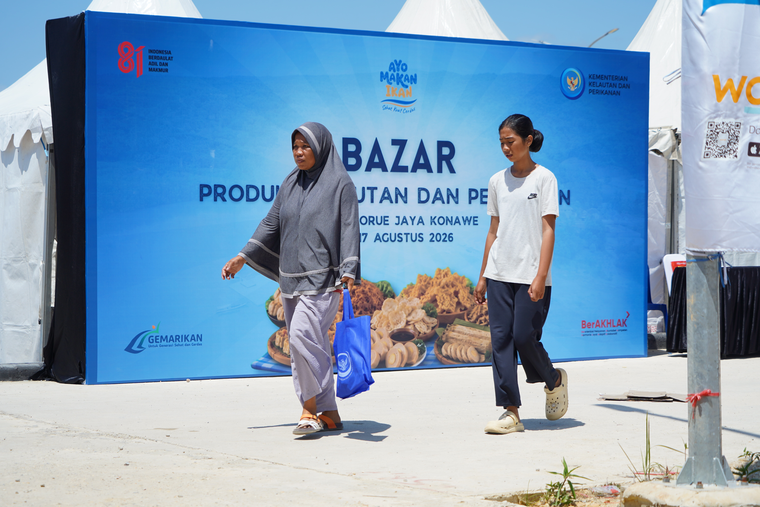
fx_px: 1731
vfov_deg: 16.7
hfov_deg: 24.8
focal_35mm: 82
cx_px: 380
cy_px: 254
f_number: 5.6
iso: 100
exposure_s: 1/640
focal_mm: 82
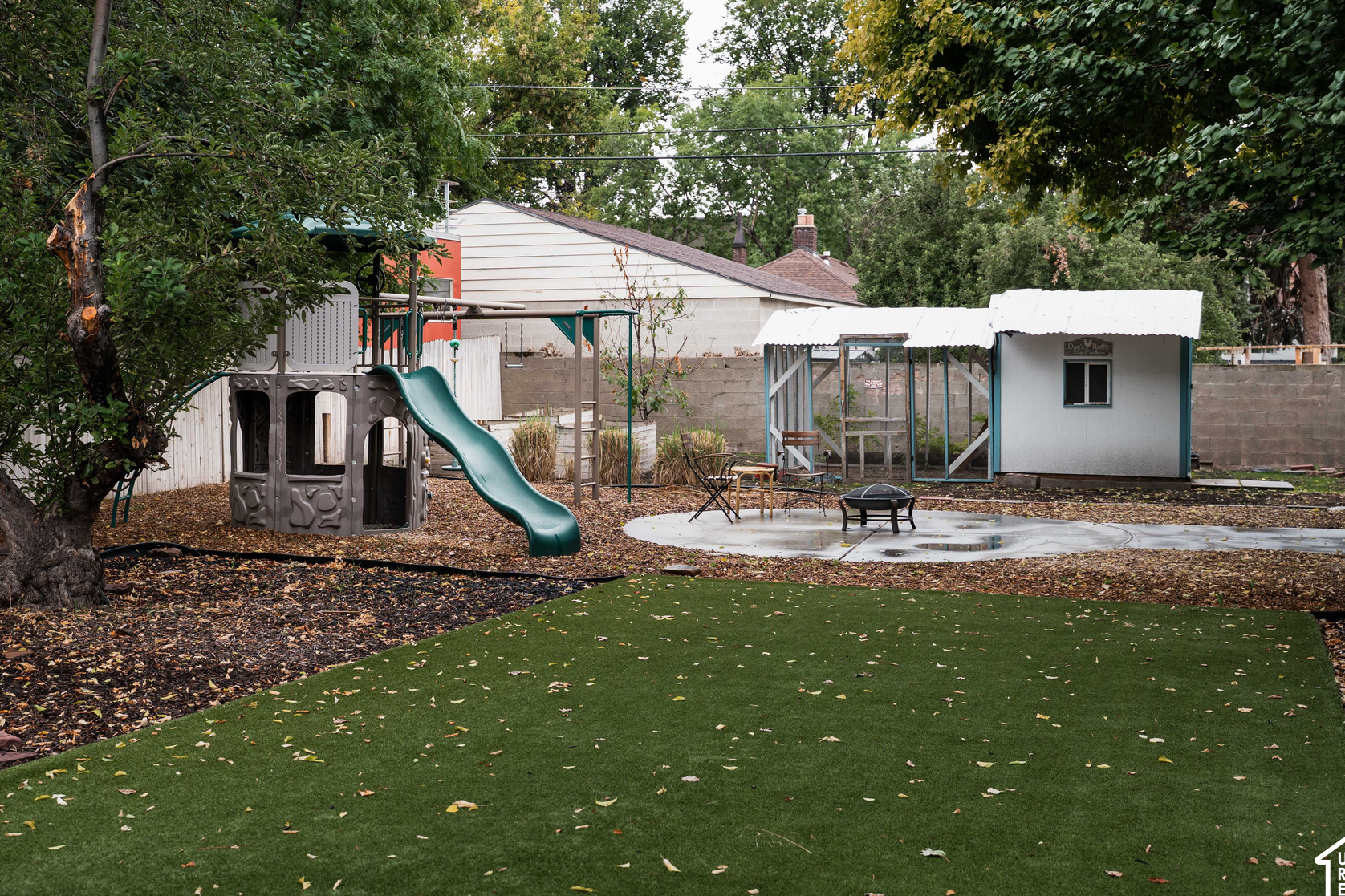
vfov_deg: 30.5
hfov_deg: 44.4
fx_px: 1644
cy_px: 377
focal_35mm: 44
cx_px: 599
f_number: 4
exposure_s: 1/80
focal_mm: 36
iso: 100
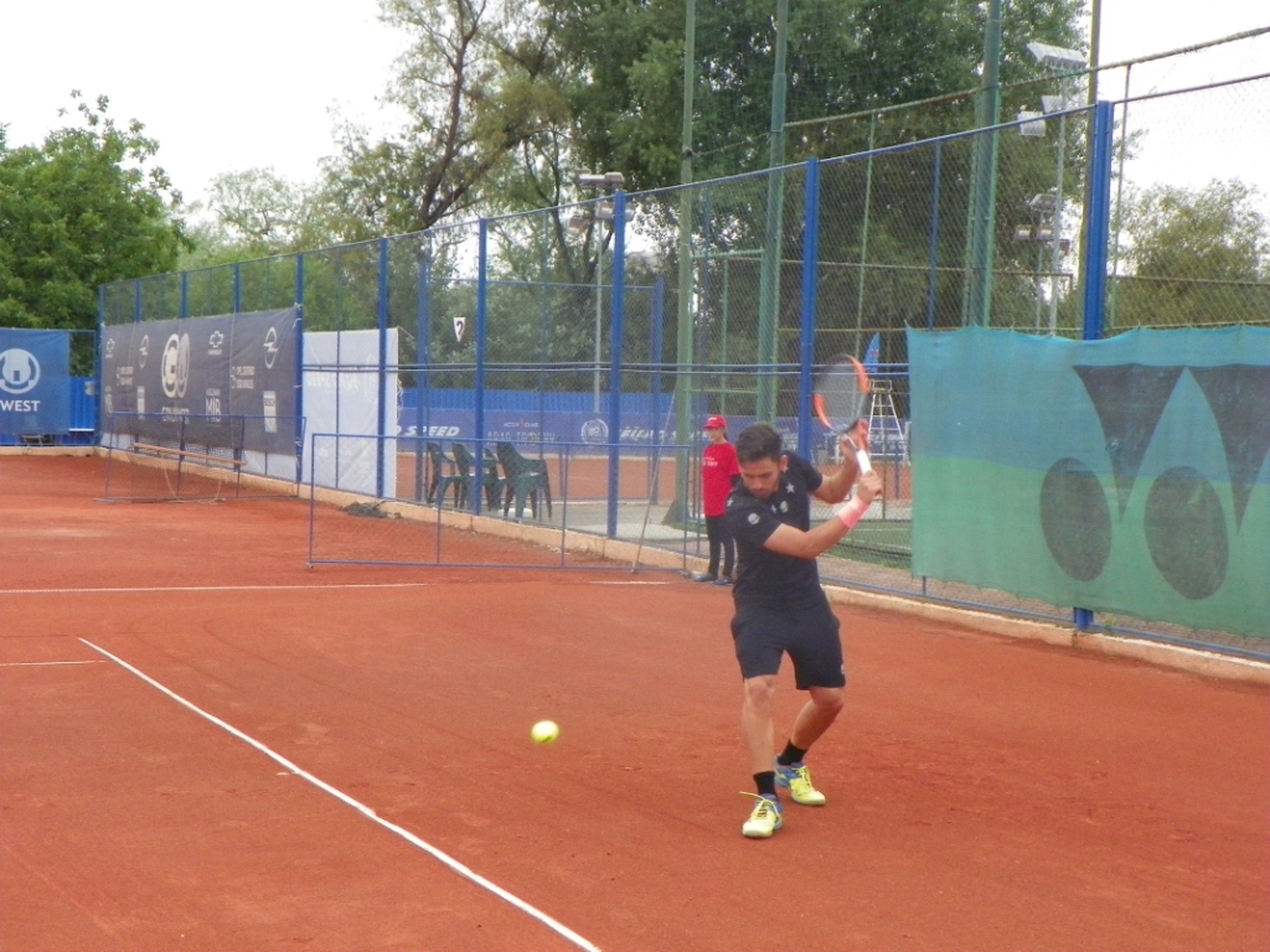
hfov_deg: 31.2
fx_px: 2275
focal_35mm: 62
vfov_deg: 23.7
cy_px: 476
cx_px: 635
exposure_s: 1/160
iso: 250
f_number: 3.5
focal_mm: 11
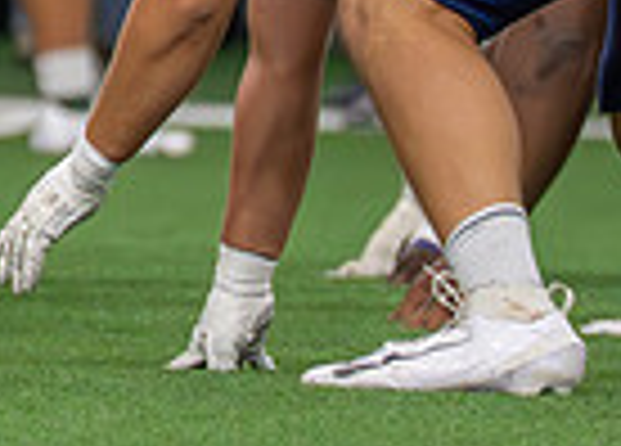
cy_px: -71
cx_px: -949
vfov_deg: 1.0
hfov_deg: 1.4
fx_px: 26282
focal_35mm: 1488
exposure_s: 1/1600
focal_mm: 200
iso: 4000
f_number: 2.8
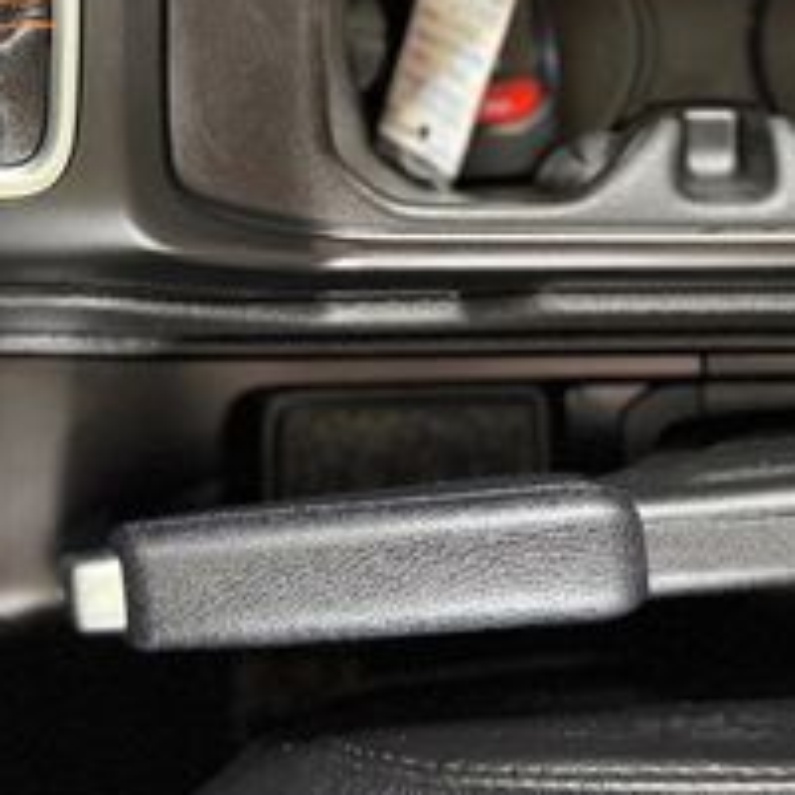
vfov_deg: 24.7
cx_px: 374
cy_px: 91
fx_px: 1767
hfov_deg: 25.4
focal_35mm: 68
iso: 800
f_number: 1.78
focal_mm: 6.76
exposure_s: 1/30
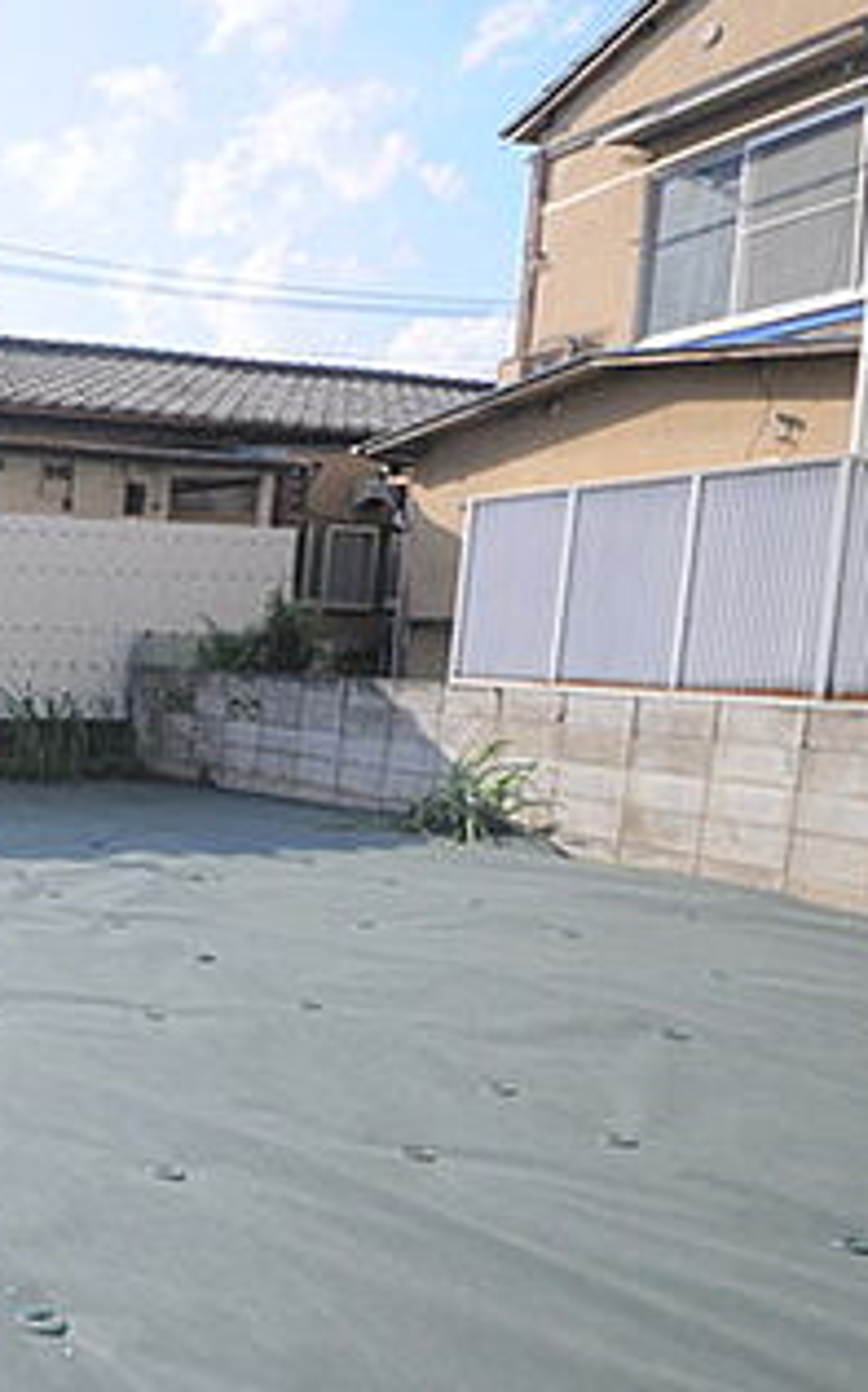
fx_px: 1100
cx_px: -366
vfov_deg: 64.6
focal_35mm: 29
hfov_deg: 29.9
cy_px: 753
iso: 400
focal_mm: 10
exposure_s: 1/125
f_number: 5.6
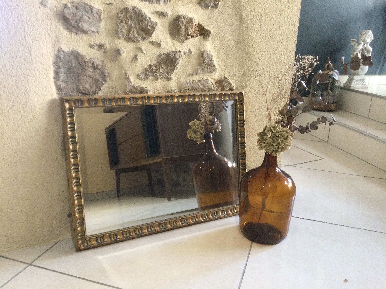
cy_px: 144
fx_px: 346
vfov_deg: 45.4
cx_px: 193
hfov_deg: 58.4
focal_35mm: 31
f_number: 2.4
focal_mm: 3.3
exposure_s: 1/33
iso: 250
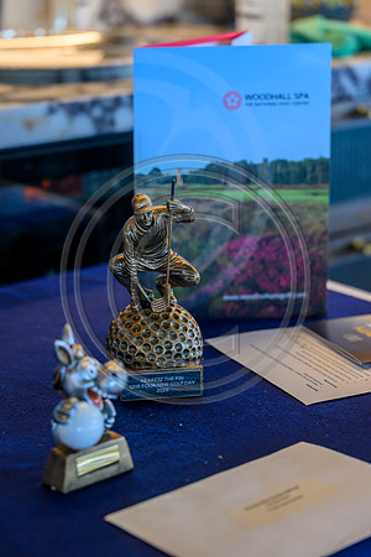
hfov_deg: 14.7
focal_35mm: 93
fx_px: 1438
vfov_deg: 21.9
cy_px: 278
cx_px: 186
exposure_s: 1/320
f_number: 3.5
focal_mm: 93
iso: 2000
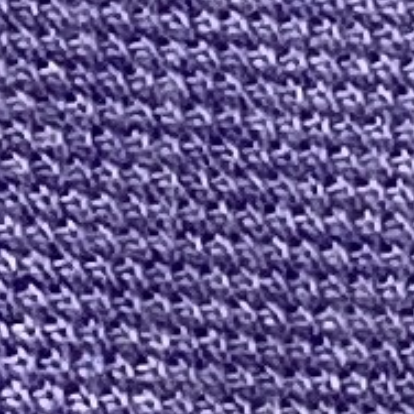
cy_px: 446
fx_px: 1637
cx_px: 727
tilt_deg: -11.2
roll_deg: +39.3
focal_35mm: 121
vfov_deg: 14.1
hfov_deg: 13.1
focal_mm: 4.25
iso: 100
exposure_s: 1/121
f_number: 1.8
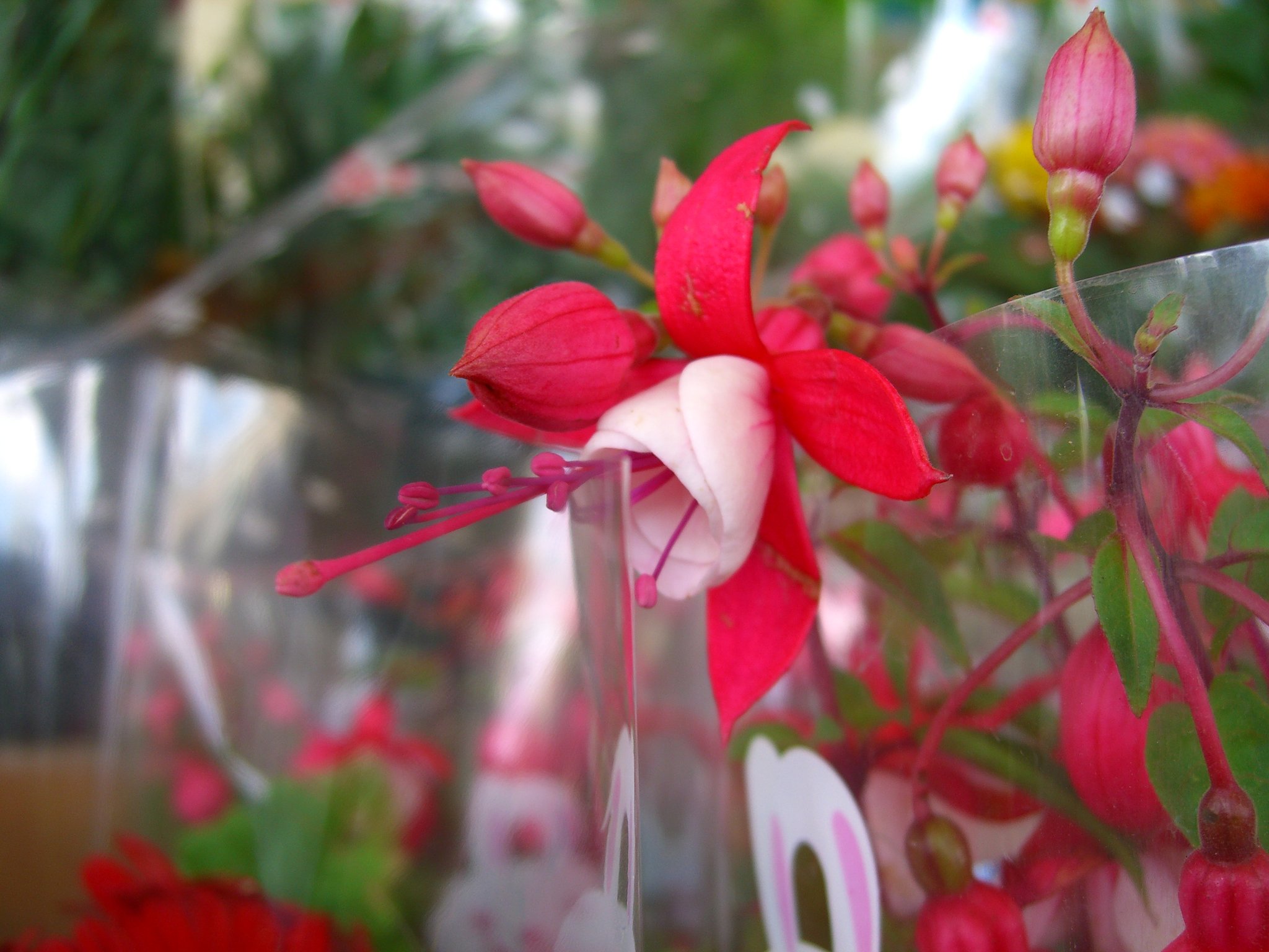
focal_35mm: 38
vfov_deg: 37.7
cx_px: 634
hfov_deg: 49.0
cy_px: 476
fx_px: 1393
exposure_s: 1/60
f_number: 2.8
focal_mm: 7.9
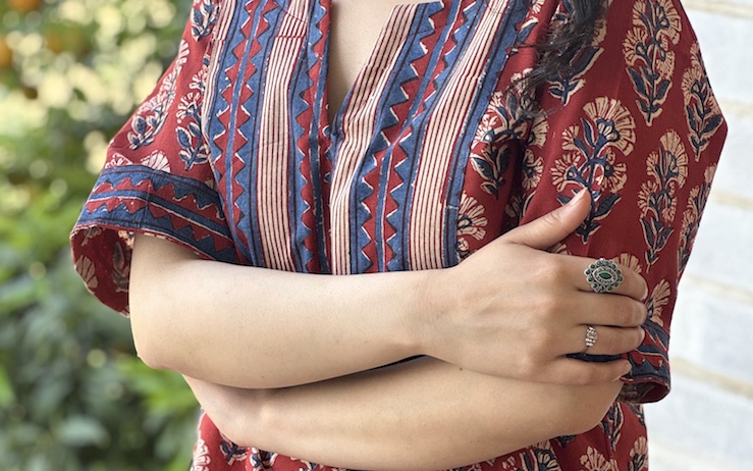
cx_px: 379
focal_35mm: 110
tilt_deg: -18.8
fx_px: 2258
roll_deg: +0.7
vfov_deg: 11.8
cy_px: 397
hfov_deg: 18.9
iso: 64
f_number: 2.8
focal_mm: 9
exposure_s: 1/99
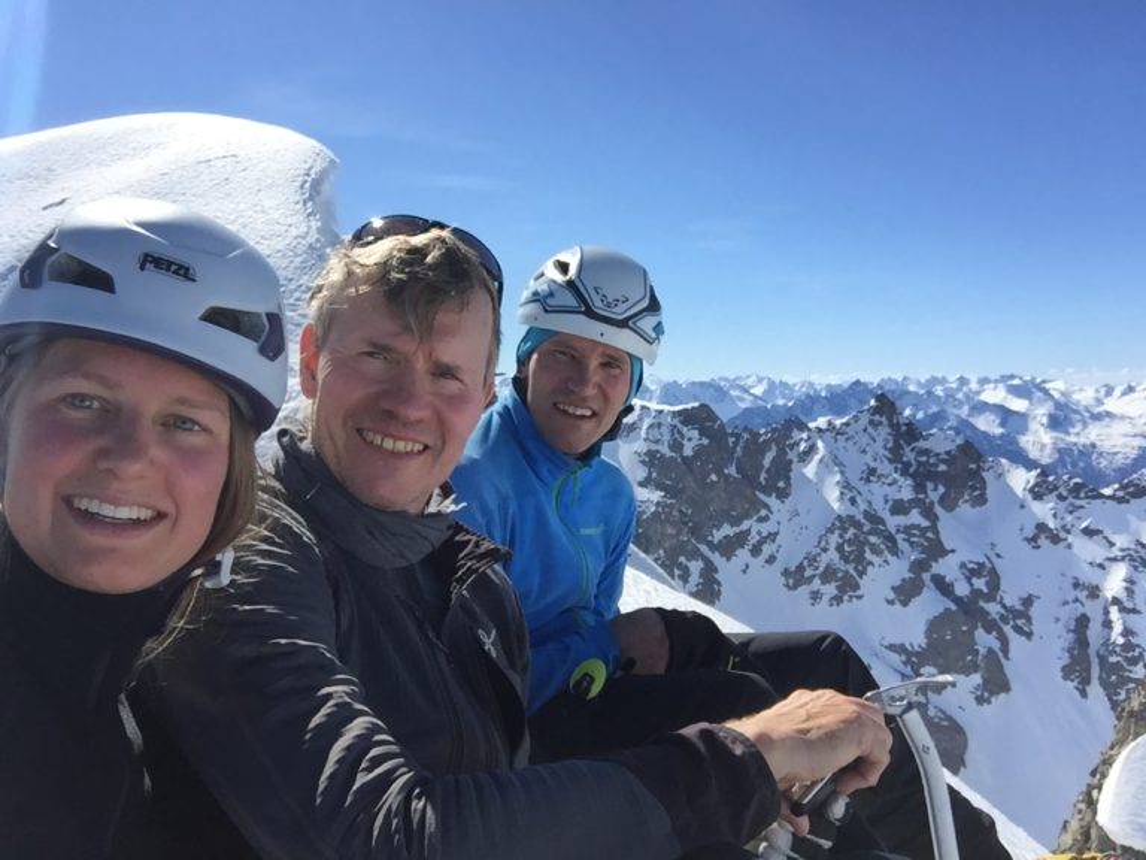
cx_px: 573
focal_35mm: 31
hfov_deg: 58.4
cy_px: 430
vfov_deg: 45.4
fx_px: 1026
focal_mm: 2.65
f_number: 2.2
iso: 32
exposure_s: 1/1433
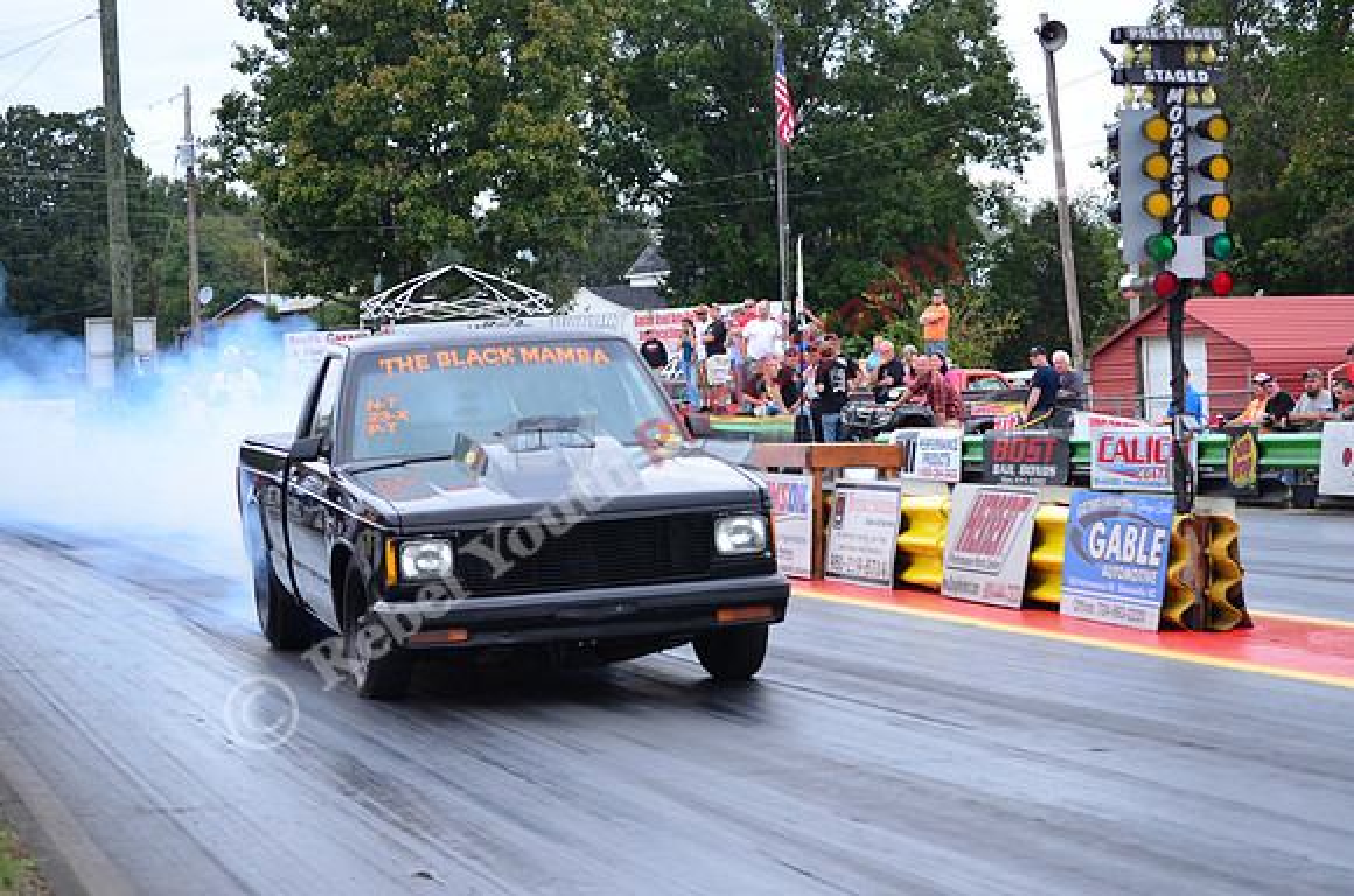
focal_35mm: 99
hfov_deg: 20.7
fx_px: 3715
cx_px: 677
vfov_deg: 13.8
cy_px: 448
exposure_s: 1/320
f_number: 4.5
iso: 1000
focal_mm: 66
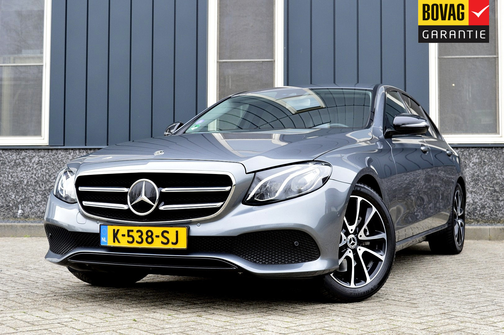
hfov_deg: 36.9
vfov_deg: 25.0
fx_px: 755
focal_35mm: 54
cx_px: 252
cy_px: 168
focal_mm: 36
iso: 400
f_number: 9
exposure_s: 1/125
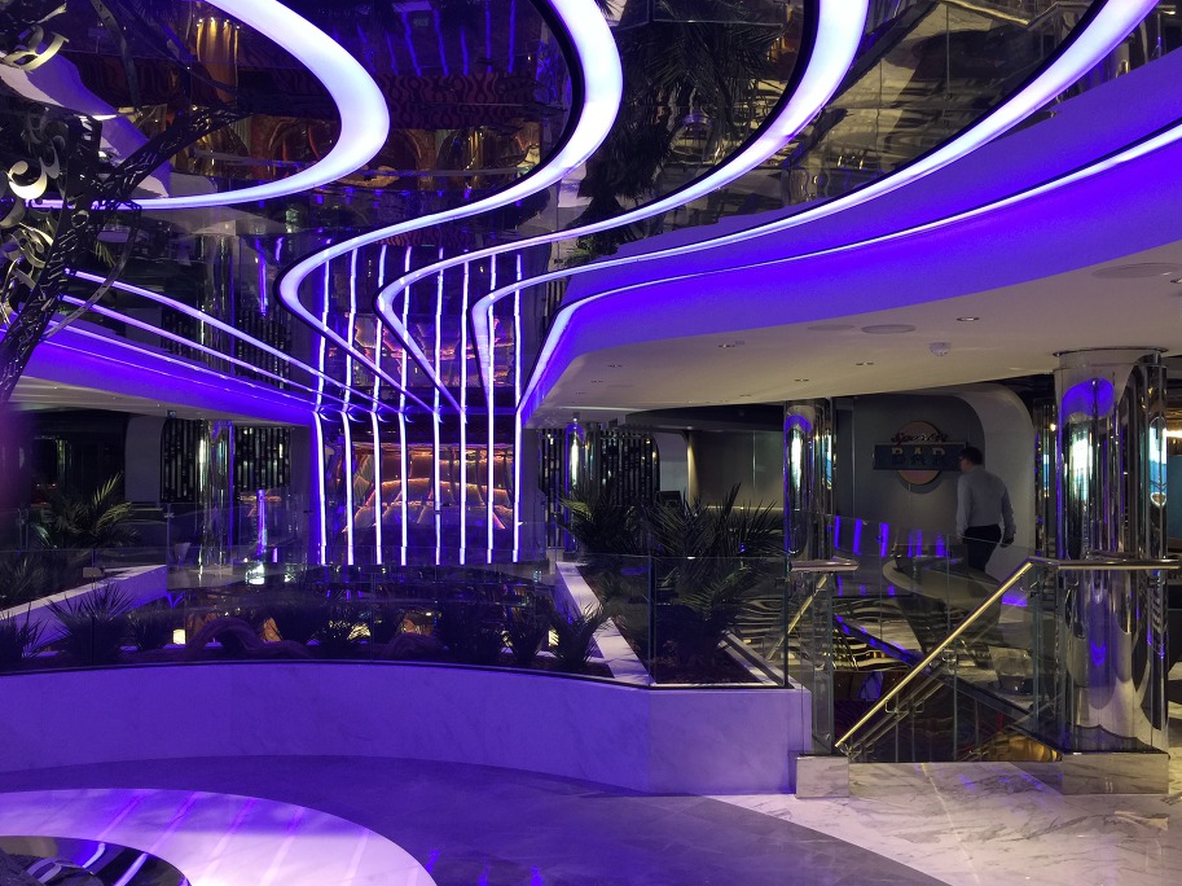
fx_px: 1024
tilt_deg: -1.2
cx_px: 601
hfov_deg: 60.0
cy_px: 453
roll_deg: -2.1
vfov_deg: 46.8
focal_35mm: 30
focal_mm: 4.15
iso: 50
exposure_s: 1/30
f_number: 2.2
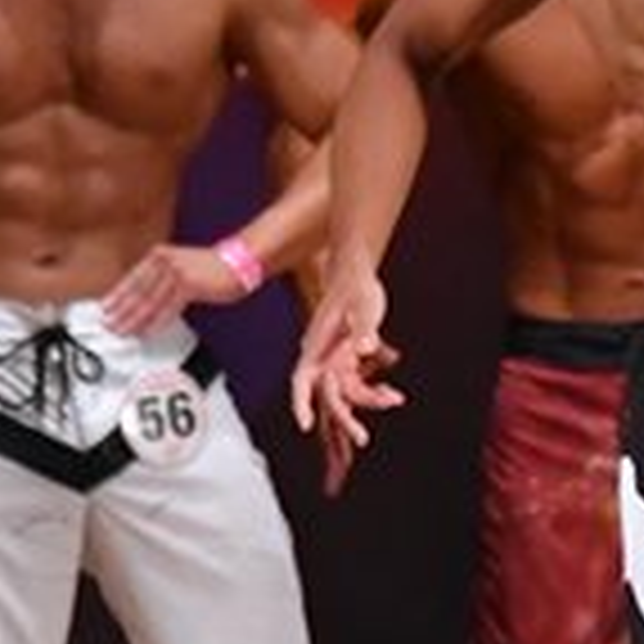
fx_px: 23321
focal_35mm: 1108
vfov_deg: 1.6
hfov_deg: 1.6
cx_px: 1596
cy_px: 414
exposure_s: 1/400
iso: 3200
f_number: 5.6
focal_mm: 160
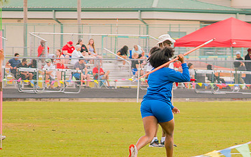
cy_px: 133
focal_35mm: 415
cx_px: 208
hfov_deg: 5.1
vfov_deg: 3.2
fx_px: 2839
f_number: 4
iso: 200
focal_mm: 120
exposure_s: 1/200
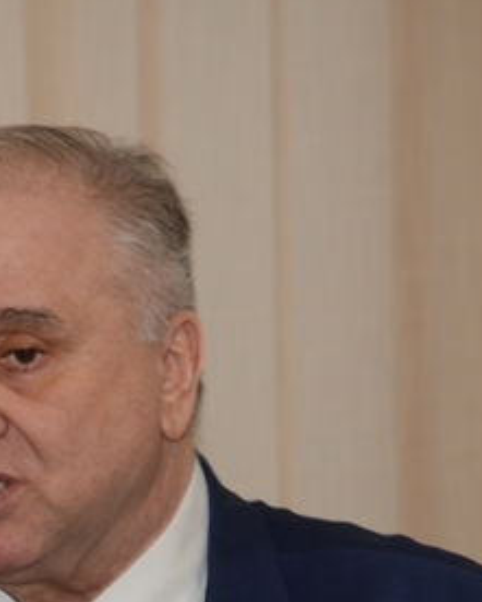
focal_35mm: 440
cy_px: 454
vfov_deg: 4.4
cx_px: 26
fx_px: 7843
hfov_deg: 3.5
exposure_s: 1/50
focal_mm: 135
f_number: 5.6
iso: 400
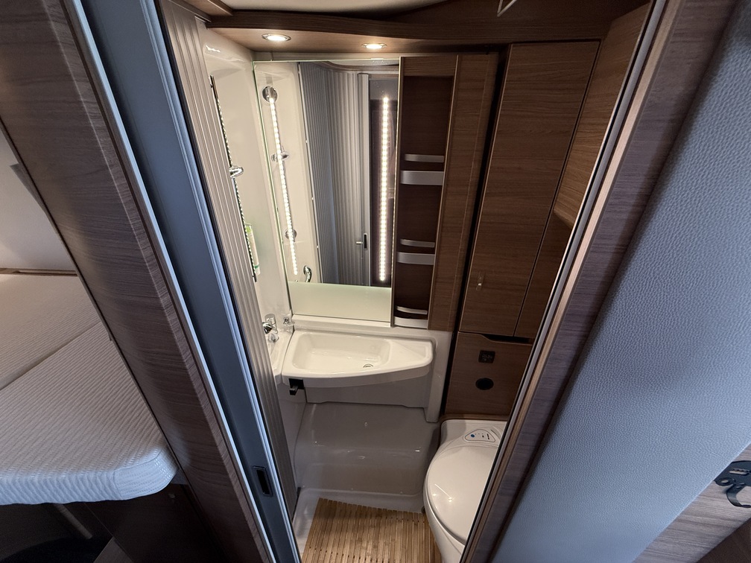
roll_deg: +1.9
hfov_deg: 102.1
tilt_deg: -28.7
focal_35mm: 14
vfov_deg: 85.7
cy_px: 282
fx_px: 304
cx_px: 376
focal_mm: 2.22
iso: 200
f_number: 2.2
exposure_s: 1/99
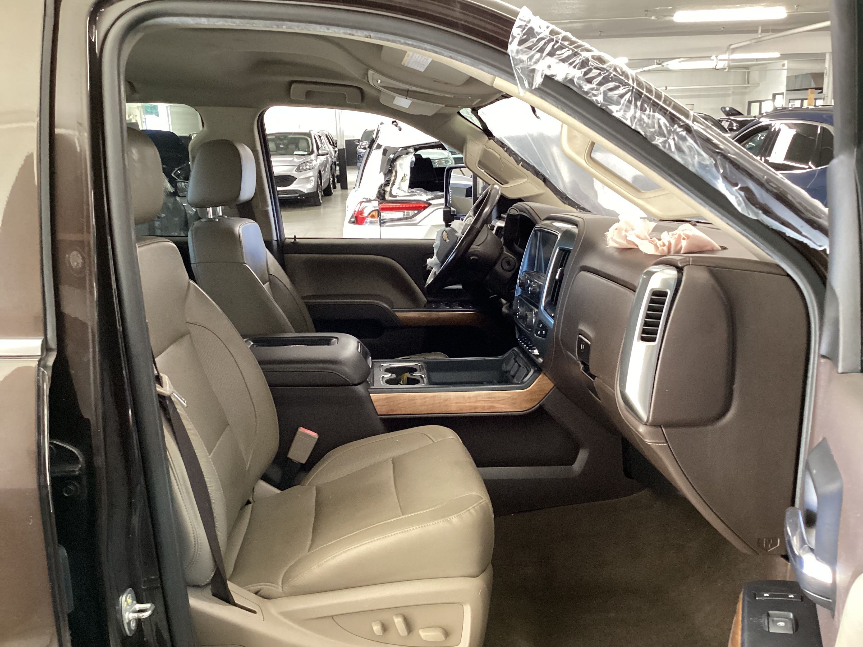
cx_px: 432
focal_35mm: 31
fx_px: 773
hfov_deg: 58.4
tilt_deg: -15.5
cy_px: 324
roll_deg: +2.3
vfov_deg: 45.4
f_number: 2.4
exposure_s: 1/40
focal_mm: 3.3
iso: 250
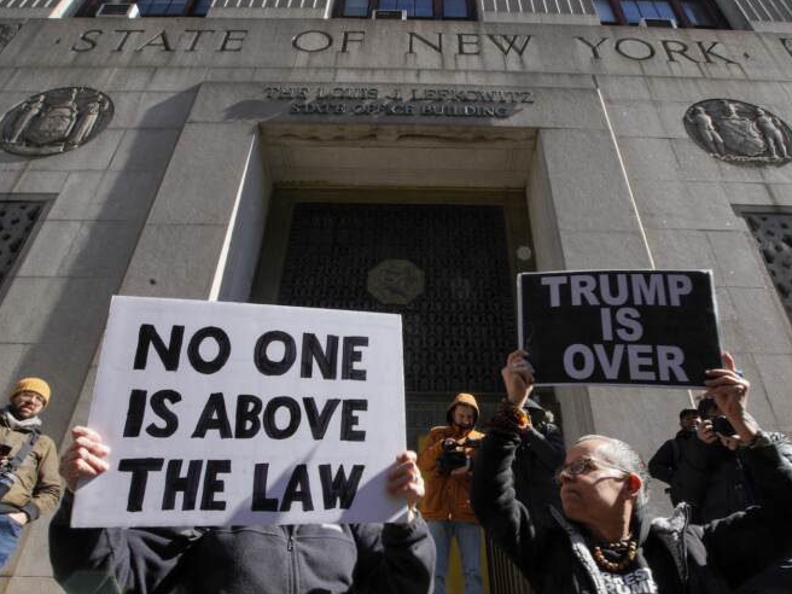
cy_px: 305
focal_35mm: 18
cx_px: 378
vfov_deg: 71.6
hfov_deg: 87.7
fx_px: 412
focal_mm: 16
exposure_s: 1/80
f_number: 22
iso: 400
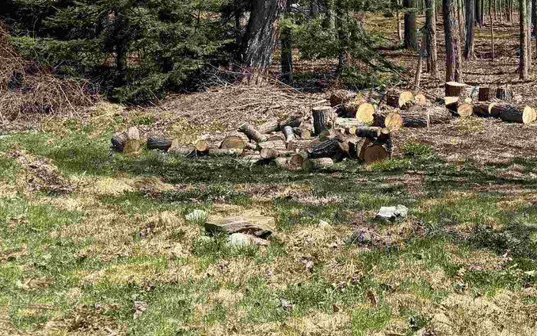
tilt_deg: -0.7
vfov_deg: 21.0
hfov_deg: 31.7
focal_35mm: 60
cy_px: 13
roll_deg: +1.2
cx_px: 524
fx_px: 878
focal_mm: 6.76
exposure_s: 1/2445
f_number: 1.78
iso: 80
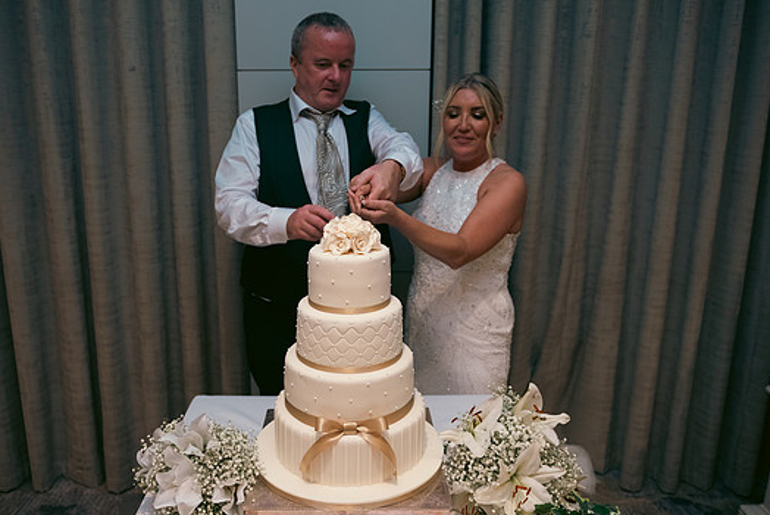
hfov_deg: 60.2
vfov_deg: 42.4
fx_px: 663
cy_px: 249
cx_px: 351
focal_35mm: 31
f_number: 3.5
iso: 800
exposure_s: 1/160
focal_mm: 28
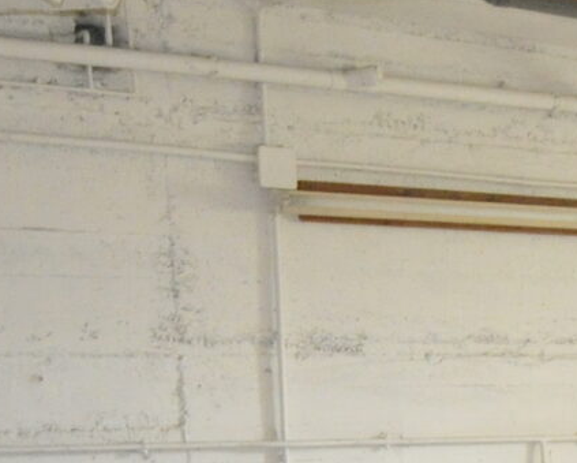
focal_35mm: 85
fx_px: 1453
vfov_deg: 16.3
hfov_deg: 21.2
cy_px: 729
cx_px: 660
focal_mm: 10
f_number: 5.6
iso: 2800
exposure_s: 1/60
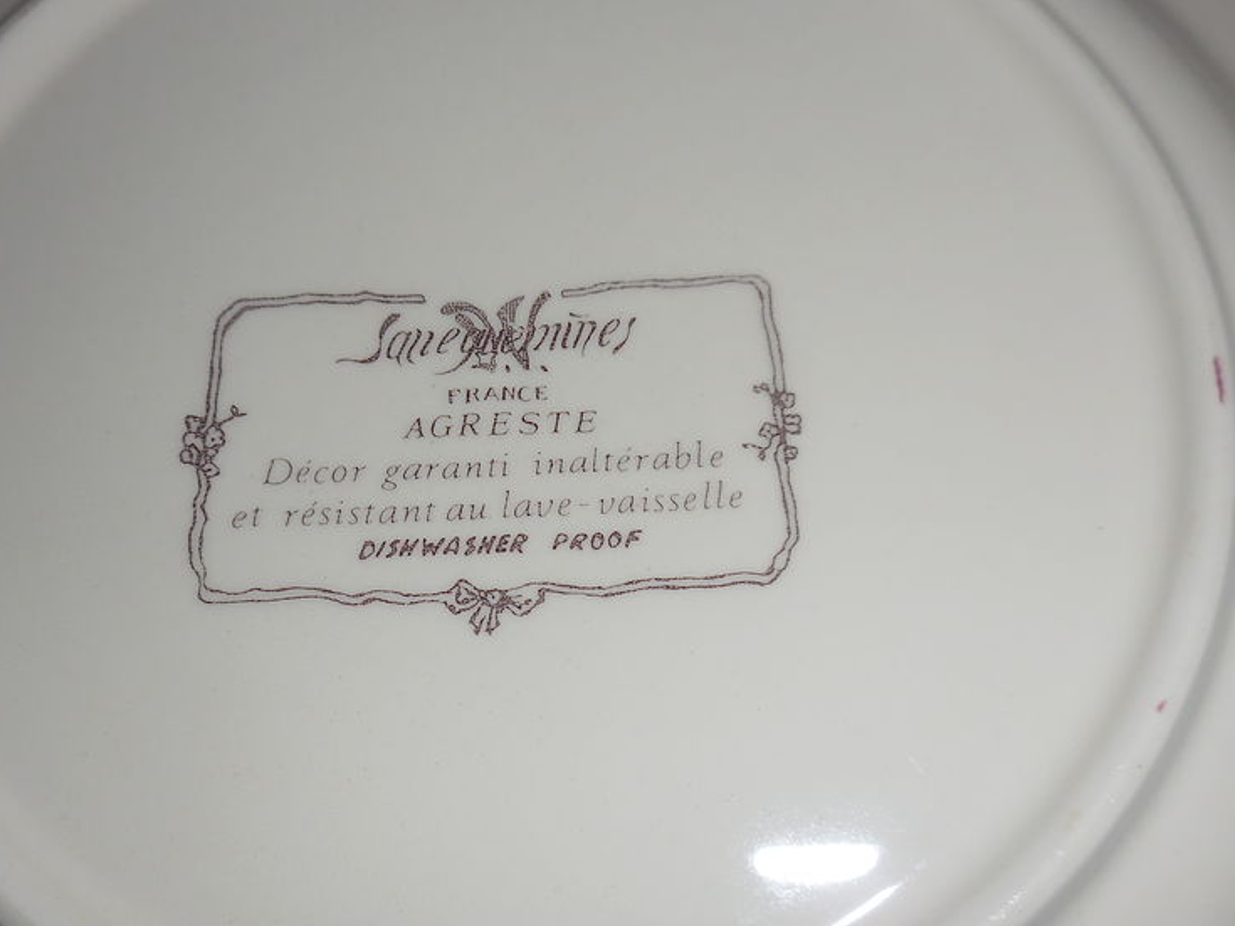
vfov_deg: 41.8
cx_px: 549
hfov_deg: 53.8
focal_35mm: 34
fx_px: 1213
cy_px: 481
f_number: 10.5
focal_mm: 4.5
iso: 125
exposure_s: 1/25
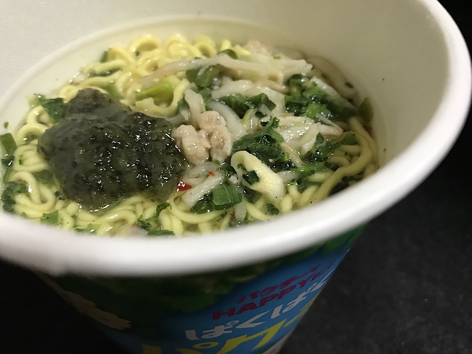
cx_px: 236
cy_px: 177
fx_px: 382
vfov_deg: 49.7
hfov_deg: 63.4
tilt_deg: -48.4
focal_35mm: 28
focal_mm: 3.99
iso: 64
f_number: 1.8
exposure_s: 1/15
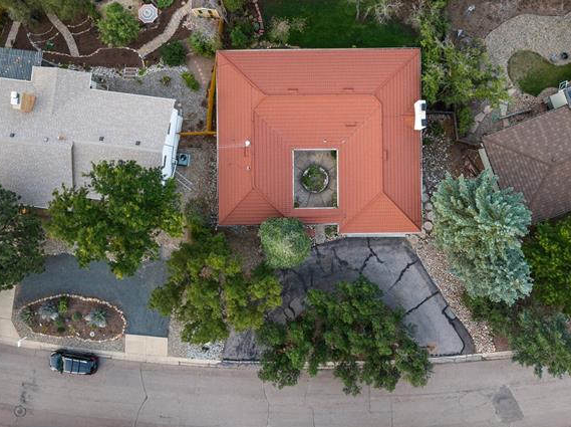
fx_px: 445
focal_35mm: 27
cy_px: 192
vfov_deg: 51.2
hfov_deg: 65.2
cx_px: 315
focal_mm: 12.29
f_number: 2.8
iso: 180
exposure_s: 1/15
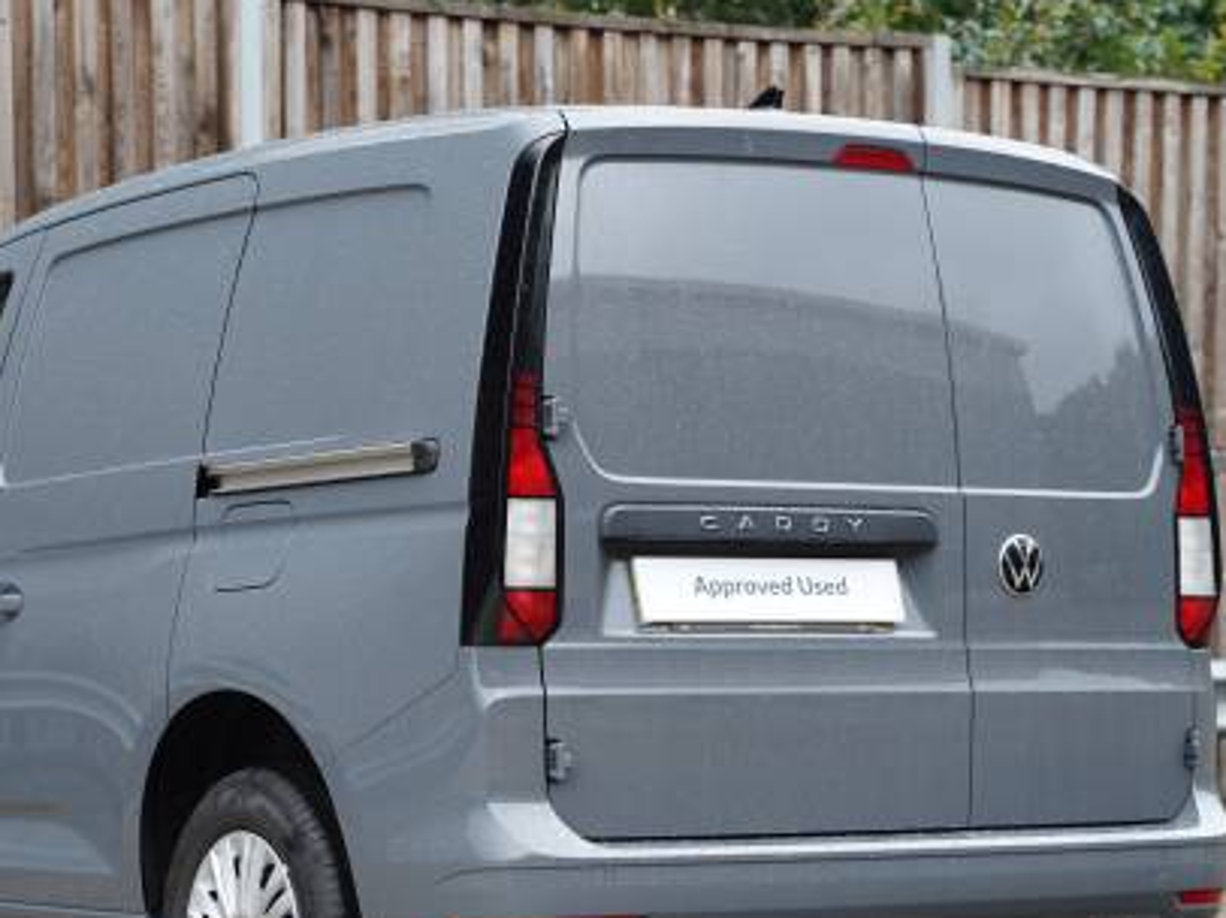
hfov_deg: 20.8
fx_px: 3327
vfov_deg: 15.7
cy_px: 589
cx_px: 459
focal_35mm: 94
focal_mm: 62
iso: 640
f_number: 4
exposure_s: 1/160
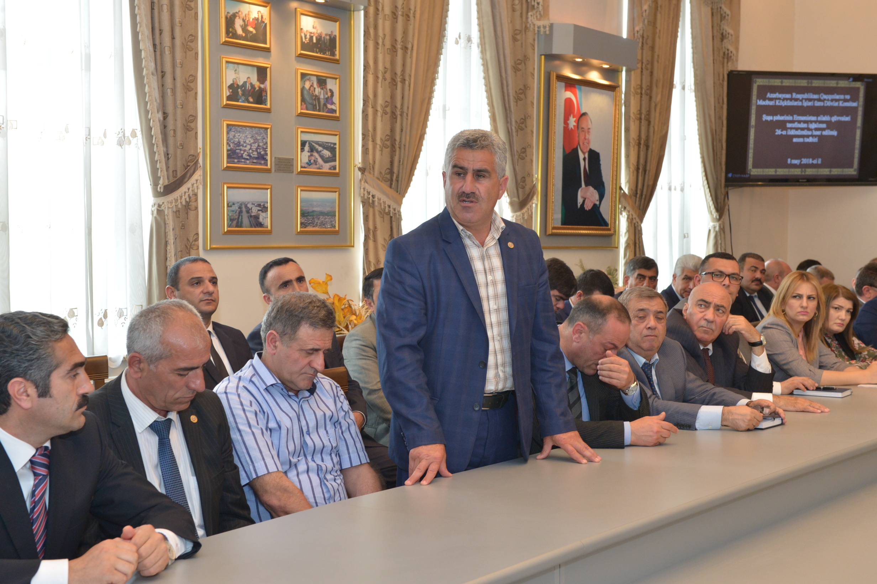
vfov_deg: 24.6
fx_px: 1339
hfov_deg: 36.3
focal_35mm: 55
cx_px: 438
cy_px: 292
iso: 2000
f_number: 7.1
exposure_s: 1/80
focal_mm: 55
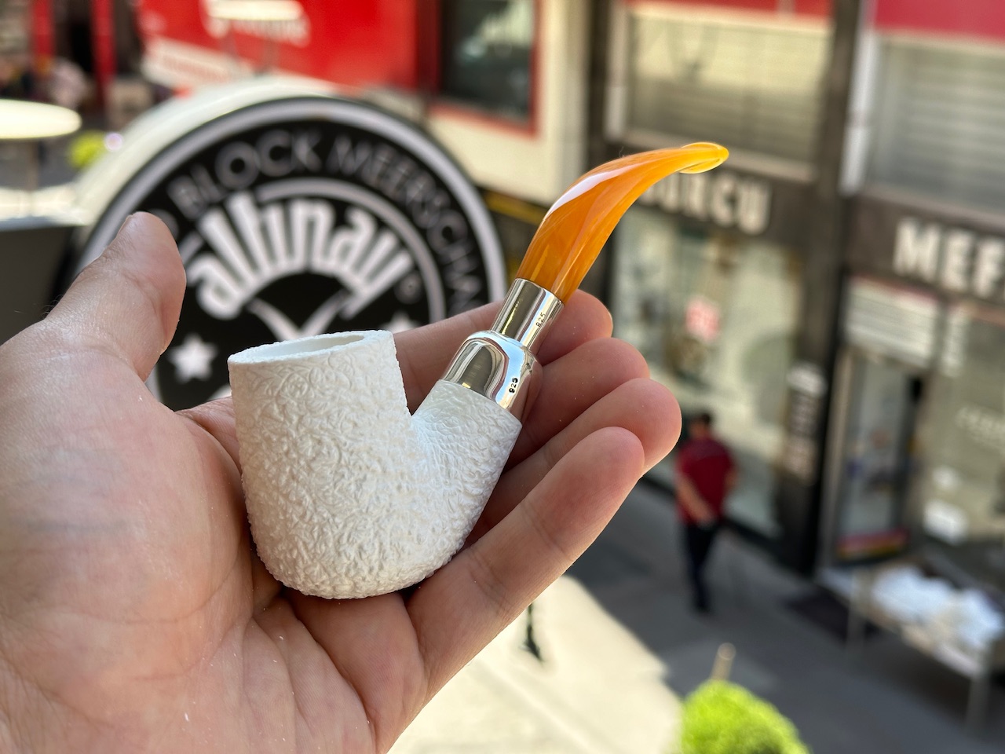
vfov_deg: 30.3
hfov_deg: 39.7
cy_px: 377
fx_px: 1394
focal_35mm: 48
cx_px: 502
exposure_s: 1/634
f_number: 1.78
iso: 64
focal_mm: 6.86
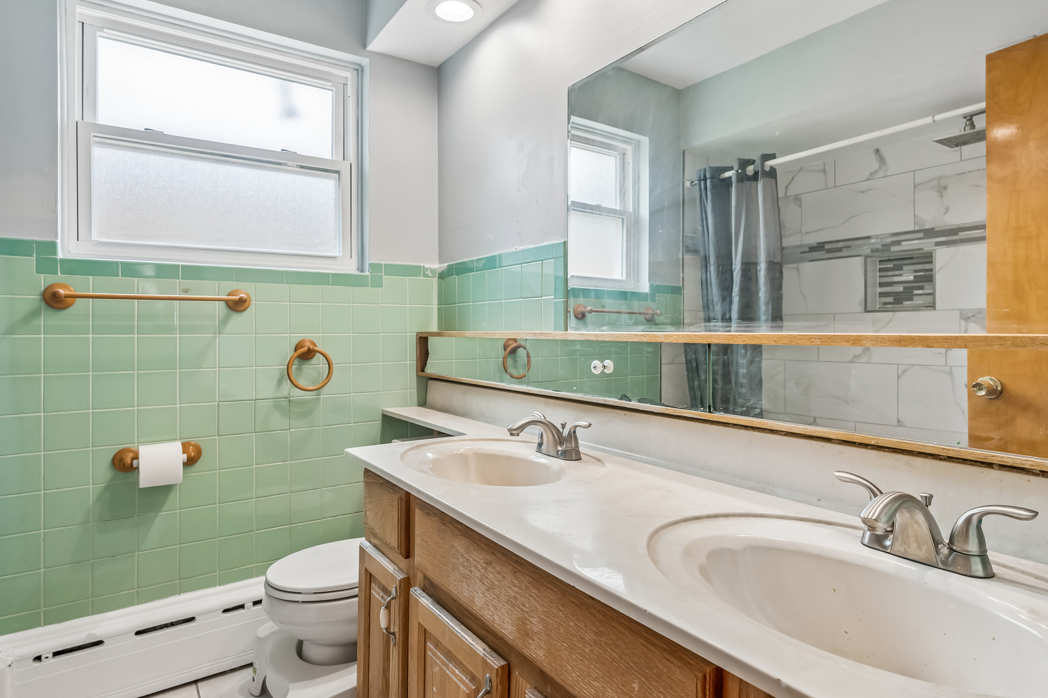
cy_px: 349
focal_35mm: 20
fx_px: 582
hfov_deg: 84.0
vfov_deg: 61.9
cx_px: 524
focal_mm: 20
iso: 400
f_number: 8
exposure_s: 1/125
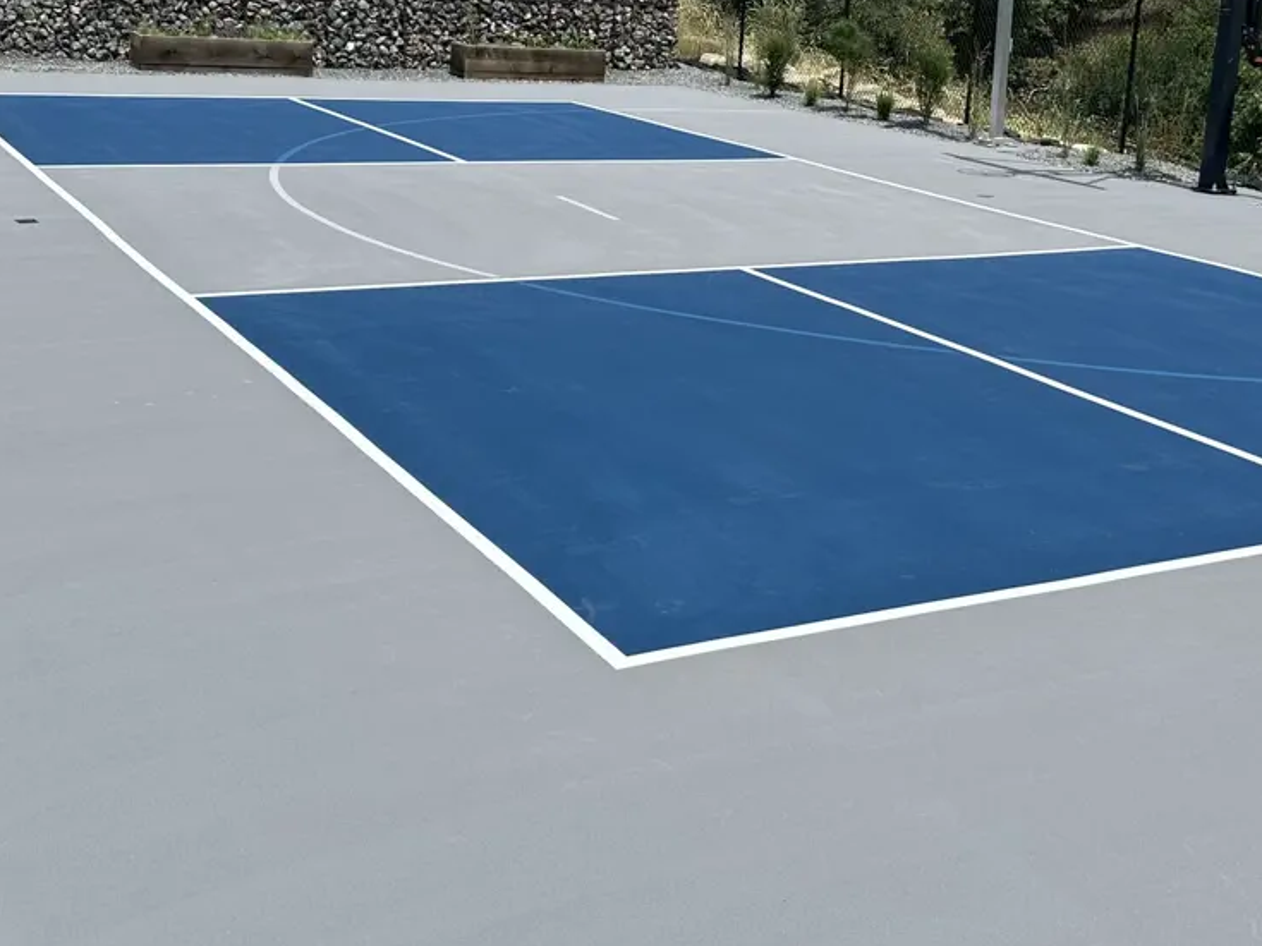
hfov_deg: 40.3
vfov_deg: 30.6
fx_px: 1713
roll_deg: -3.7
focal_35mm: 47
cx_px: 754
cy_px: 290
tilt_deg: -11.9
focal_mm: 6.86
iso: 80
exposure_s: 1/5525
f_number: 1.78
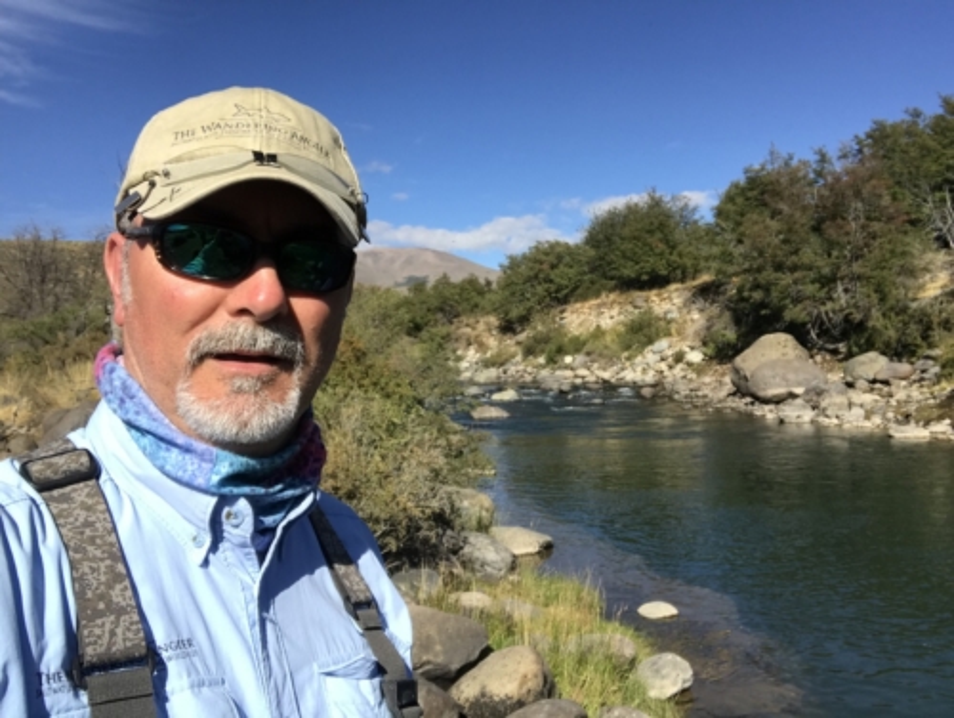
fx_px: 883
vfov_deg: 44.2
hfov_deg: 56.8
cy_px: 359
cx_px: 477
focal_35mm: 32
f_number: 2.2
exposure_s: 1/1167
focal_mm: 2.87
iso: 25
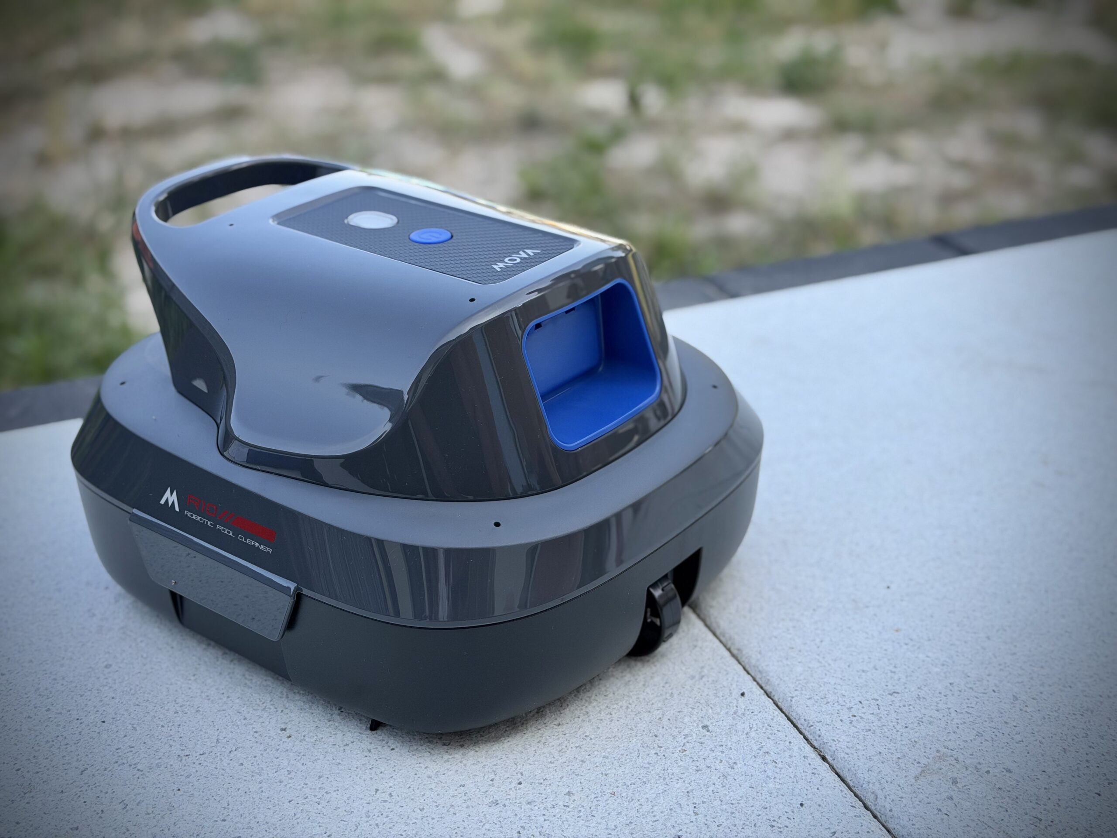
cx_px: 558
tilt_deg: -27.7
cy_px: 419
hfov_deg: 39.7
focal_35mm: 48
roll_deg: +1.1
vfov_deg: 30.3
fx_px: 1549
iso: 64
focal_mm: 6.76
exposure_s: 1/611
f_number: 1.78
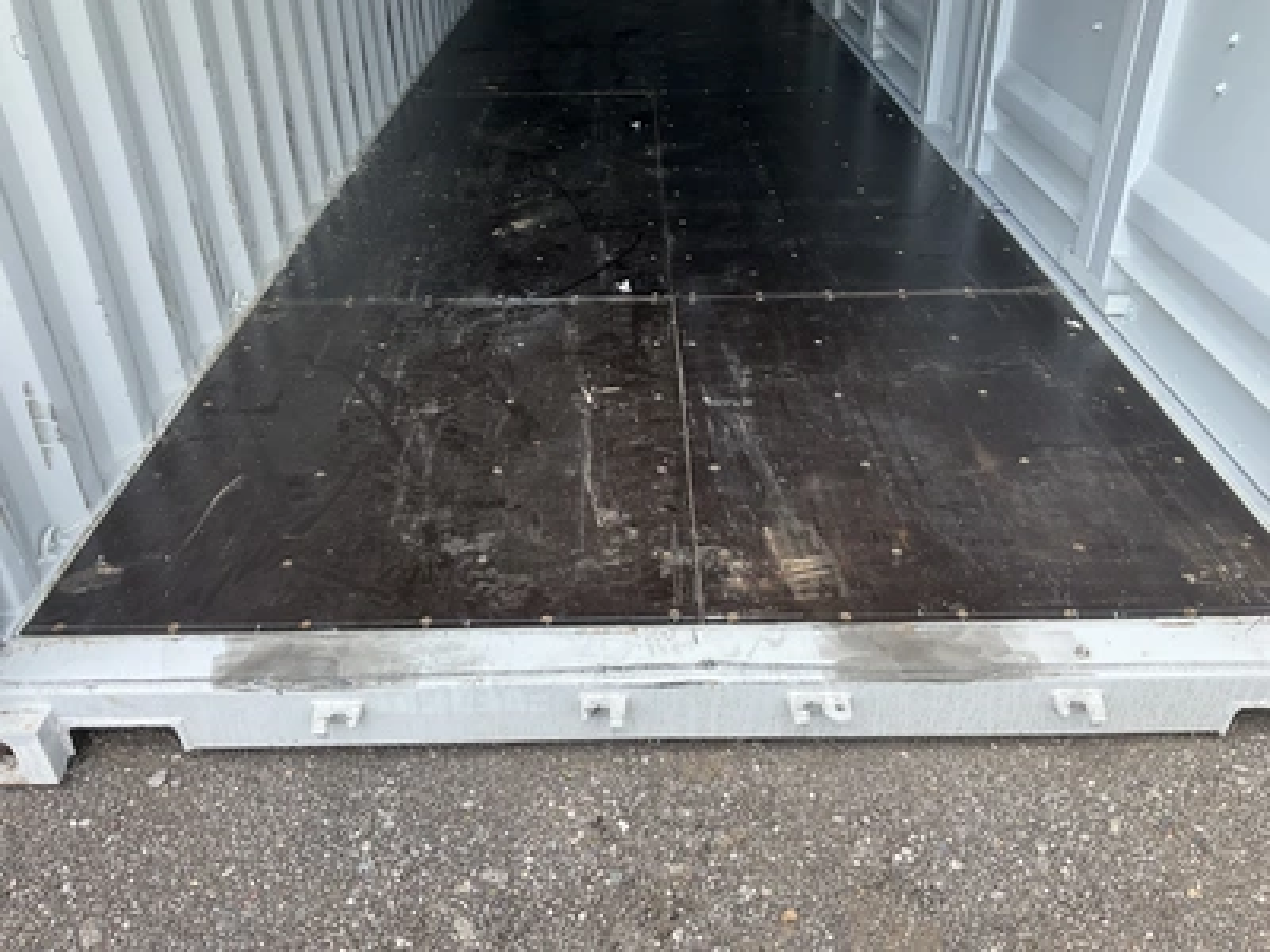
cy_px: 476
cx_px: 635
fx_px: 1064
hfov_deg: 61.7
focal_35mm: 29
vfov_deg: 48.2
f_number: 1.8
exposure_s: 1/344
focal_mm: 3
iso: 25
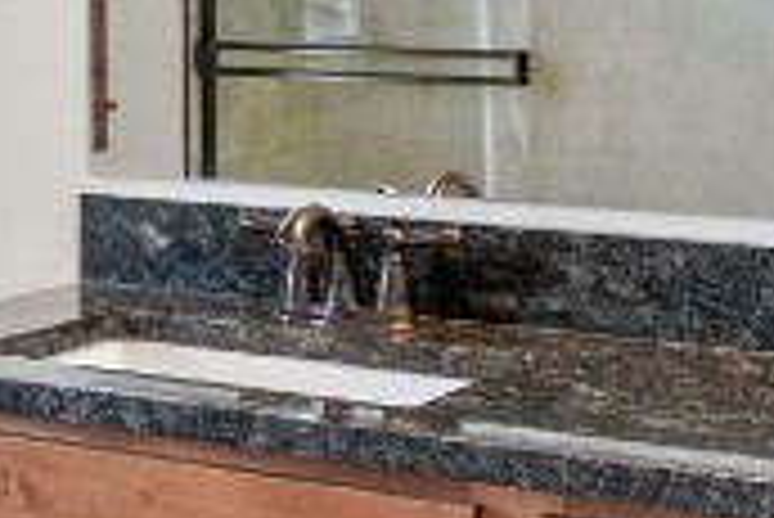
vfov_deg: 12.7
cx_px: -162
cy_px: 63
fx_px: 2302
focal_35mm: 107
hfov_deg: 18.1
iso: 400
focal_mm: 16
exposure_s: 1/10
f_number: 11
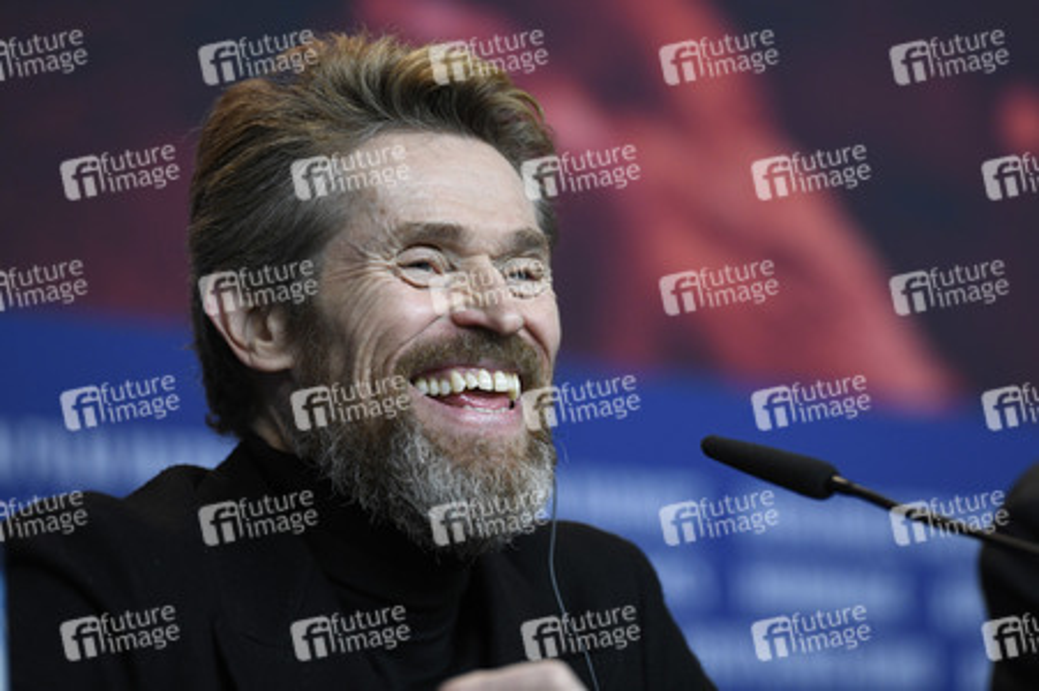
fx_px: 5768
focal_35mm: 200
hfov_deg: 10.3
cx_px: 520
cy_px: 346
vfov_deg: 6.9
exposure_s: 1/800
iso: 1600
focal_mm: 200
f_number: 3.5
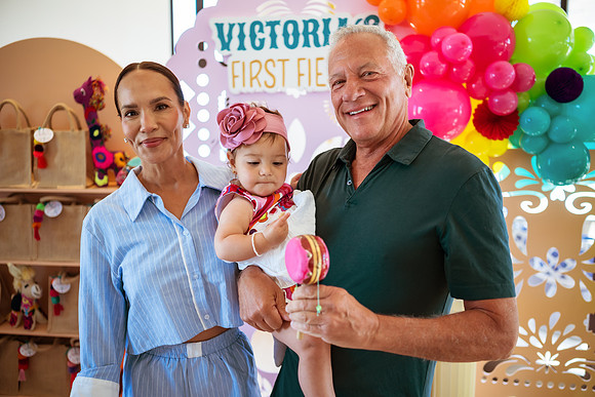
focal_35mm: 35
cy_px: 198
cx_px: 298
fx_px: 579
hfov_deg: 54.4
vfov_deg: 37.9
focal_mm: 35
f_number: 2
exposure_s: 1/320
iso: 500
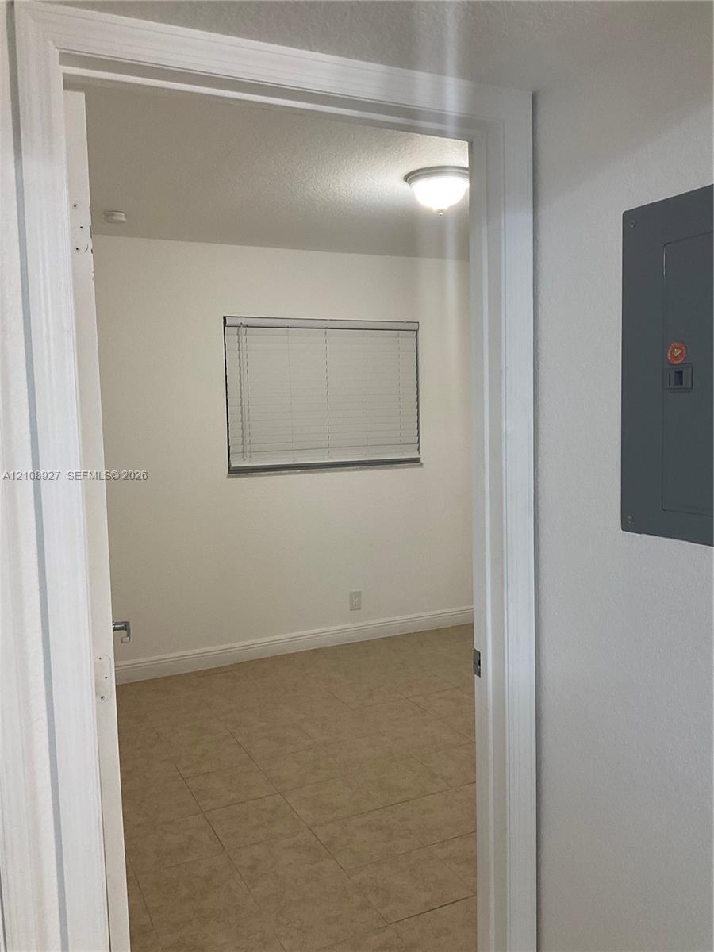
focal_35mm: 29
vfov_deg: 61.7
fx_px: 798
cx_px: 357
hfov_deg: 48.2
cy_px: 476
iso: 80
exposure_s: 1/60
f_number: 1.8
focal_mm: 3
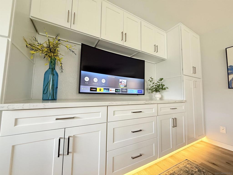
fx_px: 94
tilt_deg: +4.5
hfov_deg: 102.1
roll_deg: -0.9
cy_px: 88
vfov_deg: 85.7
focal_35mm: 14
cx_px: 116
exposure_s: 1/120
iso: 320
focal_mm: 2.22
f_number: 2.2
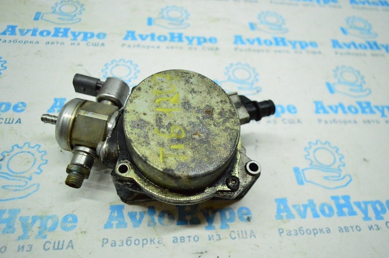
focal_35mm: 27
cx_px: 194
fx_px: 292
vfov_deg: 47.9
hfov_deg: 67.4
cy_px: 129
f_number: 3.5
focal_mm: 18
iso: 6400
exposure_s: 1/1000
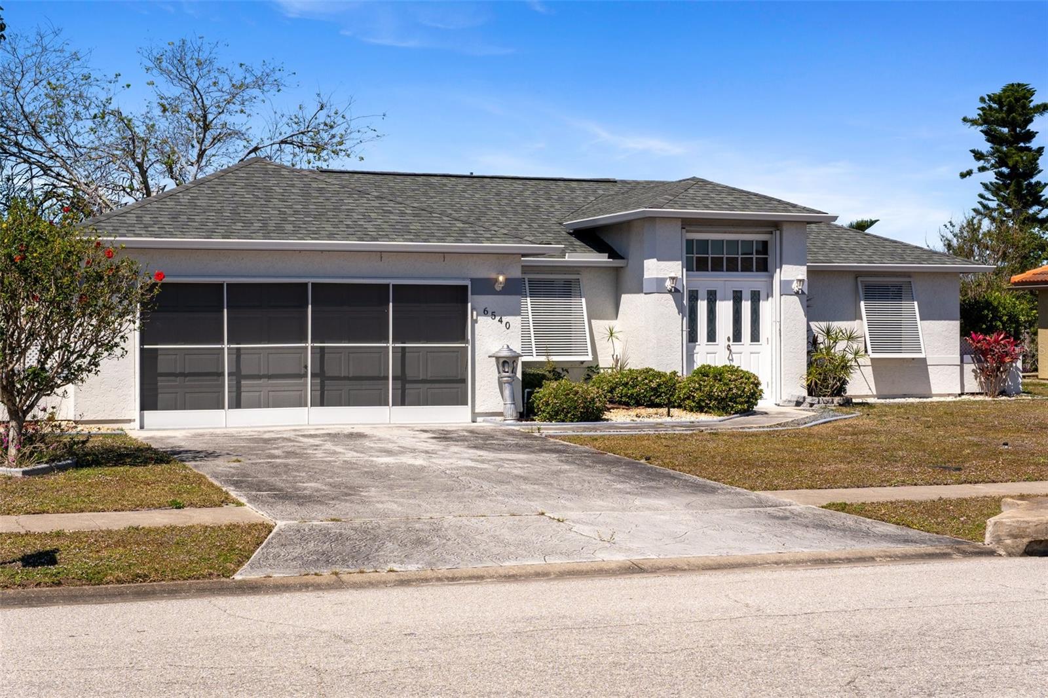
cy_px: 349
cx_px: 524
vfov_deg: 23.8
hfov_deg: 35.1
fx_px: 1659
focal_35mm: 57
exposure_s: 1/160
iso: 100
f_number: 8
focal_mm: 38
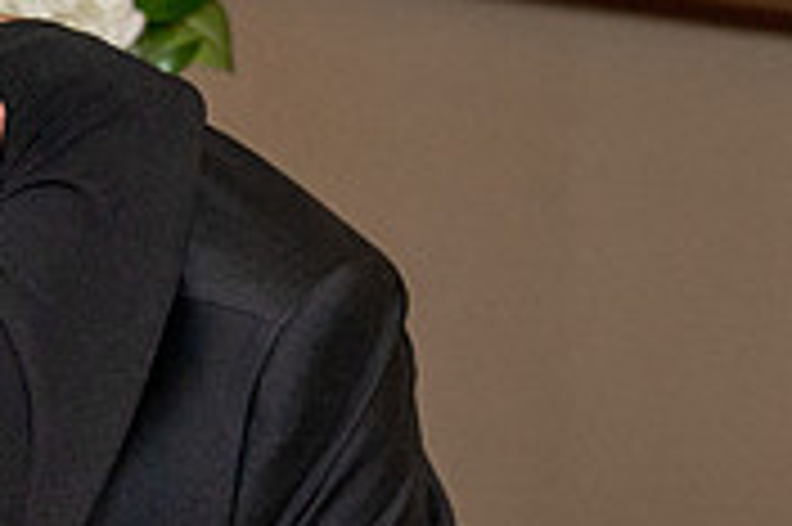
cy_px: 67
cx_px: -68
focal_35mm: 221
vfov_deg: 6.2
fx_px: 4857
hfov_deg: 9.2
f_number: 4
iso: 2000
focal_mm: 46
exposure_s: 1/200
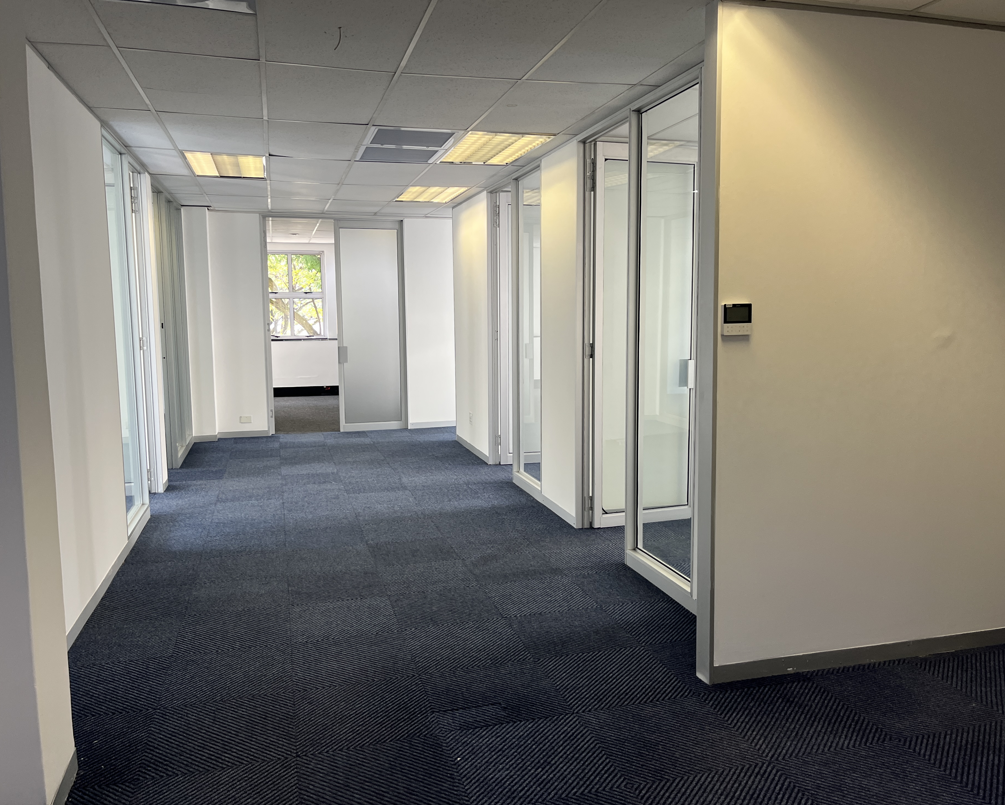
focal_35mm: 28
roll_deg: -0.6
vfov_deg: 51.5
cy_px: 402
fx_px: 833
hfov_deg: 62.2
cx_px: 500
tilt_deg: -8.2
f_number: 1.6
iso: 80
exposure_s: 1/100
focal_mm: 5.1
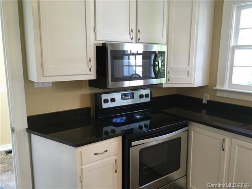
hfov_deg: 61.7
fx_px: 211
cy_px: 94
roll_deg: -0.2
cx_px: 126
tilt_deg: -9.8
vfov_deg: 48.2
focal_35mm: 29
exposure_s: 1/30
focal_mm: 4.15
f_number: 2.2
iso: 64
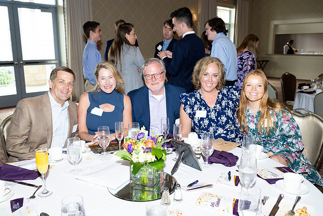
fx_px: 287
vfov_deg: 41.1
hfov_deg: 58.7
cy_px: 108
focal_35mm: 32
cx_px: 162
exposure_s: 1/160
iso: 1000
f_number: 5.6
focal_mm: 32
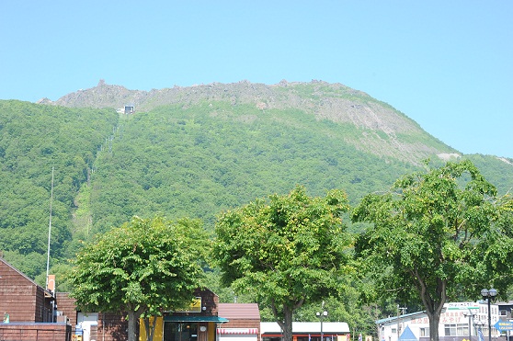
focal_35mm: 66
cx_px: 256
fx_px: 940
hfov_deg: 30.5
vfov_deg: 20.6
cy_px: 170
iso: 640
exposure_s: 1/500
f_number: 11
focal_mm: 66
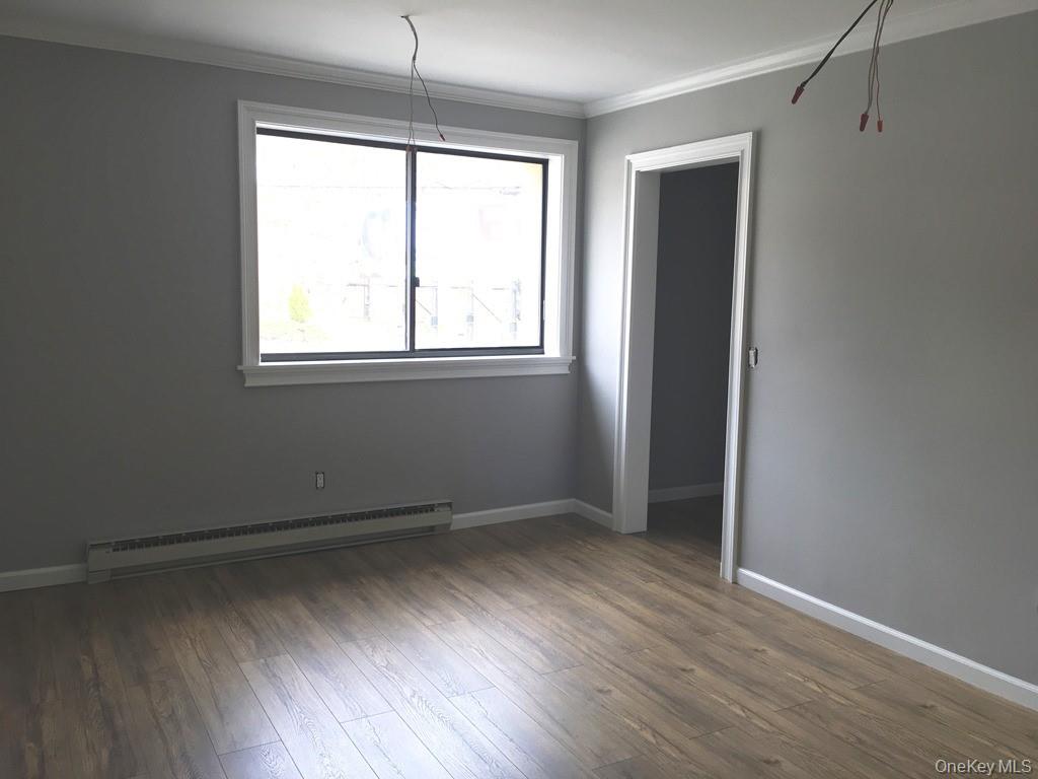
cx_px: 519
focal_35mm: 29
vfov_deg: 48.2
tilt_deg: -5.8
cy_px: 390
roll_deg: -2.4
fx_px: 870
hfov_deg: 61.7
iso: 32
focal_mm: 4.15
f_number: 2.2
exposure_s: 1/60
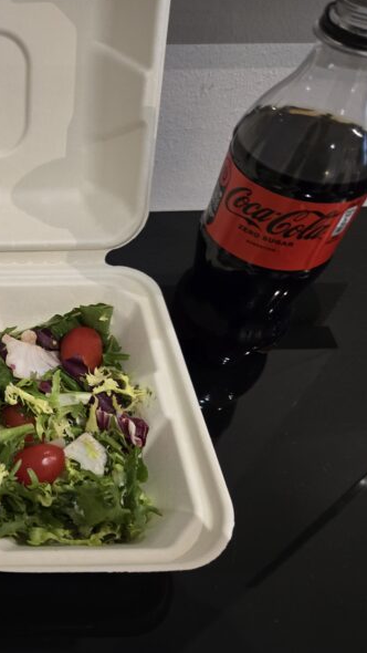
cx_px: -29
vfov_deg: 58.0
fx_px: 588
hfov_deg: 31.1
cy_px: 324
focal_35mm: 34
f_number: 1.8
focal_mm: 5.4
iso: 400
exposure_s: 1/43
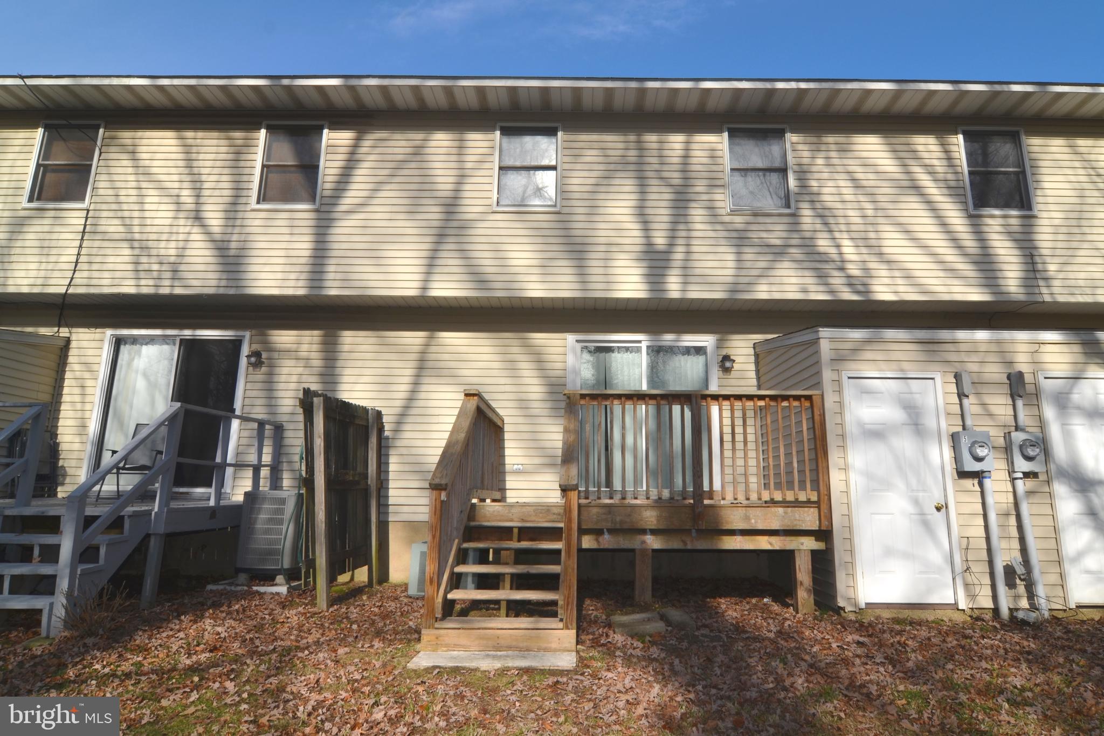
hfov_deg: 90.0
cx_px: 552
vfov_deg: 67.4
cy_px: 368
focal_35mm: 18
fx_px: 552
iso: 100
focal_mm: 12
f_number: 10
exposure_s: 1/250
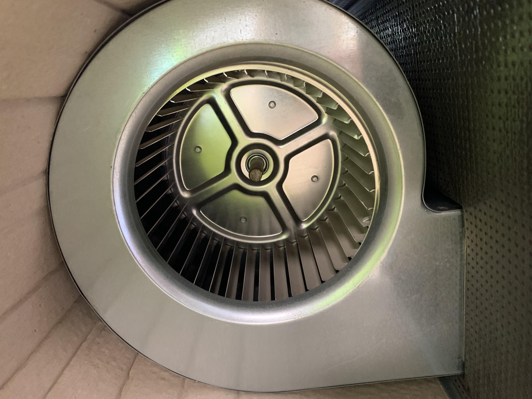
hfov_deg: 67.3
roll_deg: -4.9
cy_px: 200
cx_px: 266
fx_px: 400
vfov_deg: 53.1
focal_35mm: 26
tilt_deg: -16.4
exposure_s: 1/40
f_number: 1.8
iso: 400
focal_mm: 4.25
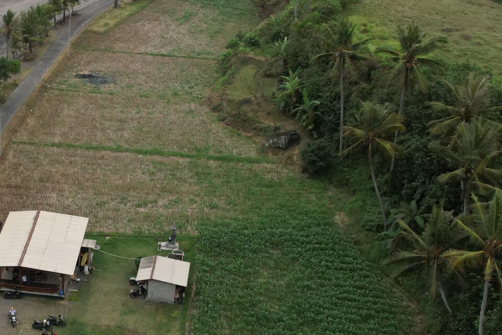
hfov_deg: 32.0
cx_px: 33
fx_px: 823
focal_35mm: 59
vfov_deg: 22.9
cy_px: 216
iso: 400
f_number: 2.8
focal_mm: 8.38
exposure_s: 1/3200
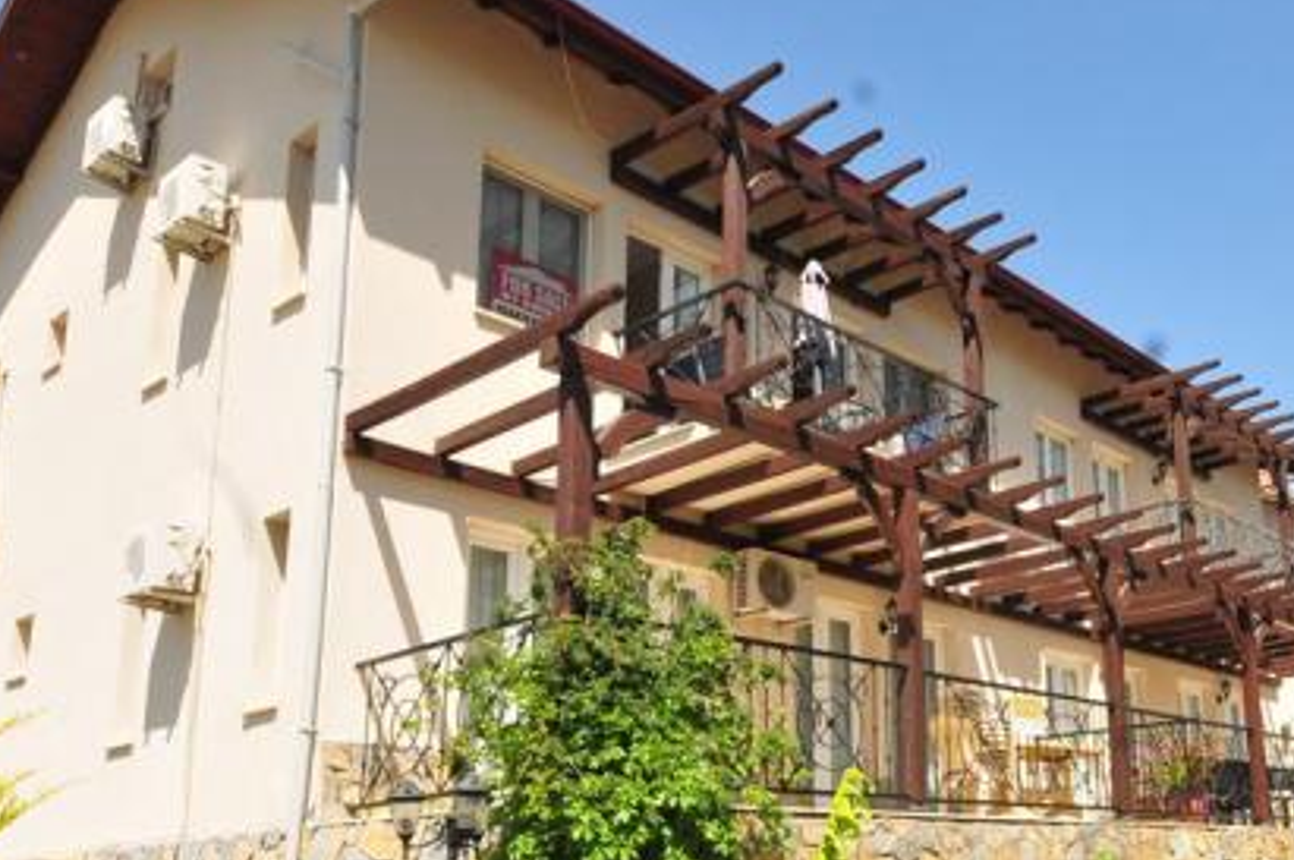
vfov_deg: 37.2
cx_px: 973
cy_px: 597
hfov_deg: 52.1
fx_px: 1257
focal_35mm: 35
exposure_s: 1/250
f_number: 13
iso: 400
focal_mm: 12
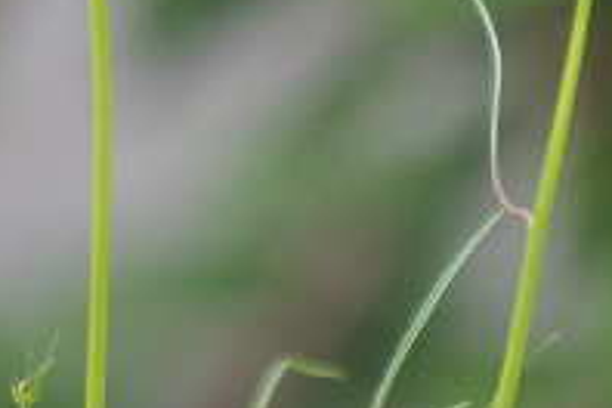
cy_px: -274
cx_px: 207
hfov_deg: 1.7
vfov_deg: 1.2
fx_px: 20211
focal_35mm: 1189
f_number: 7.1
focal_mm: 200
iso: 400
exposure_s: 1/250
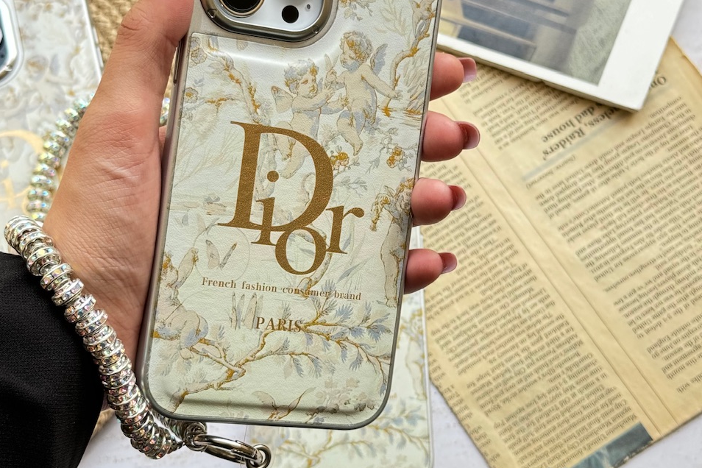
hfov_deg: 30.1
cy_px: 188
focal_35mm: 67
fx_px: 1306
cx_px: 350
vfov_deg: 20.3
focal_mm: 6.76
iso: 64
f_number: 1.78
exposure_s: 1/121
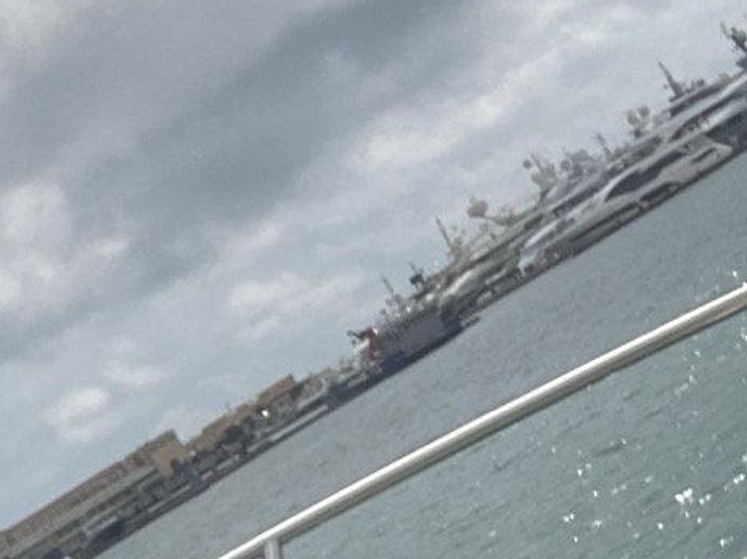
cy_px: 912
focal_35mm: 99
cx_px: -246
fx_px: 2135
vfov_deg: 13.7
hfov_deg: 18.4
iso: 25
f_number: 2.2
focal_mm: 2.71
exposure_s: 1/1859
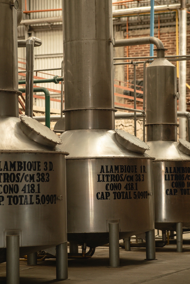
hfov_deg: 12.4
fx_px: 871
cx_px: 83
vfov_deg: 18.6
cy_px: 124
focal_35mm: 110
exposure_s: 1/640
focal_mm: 85
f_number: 1.8
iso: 1250
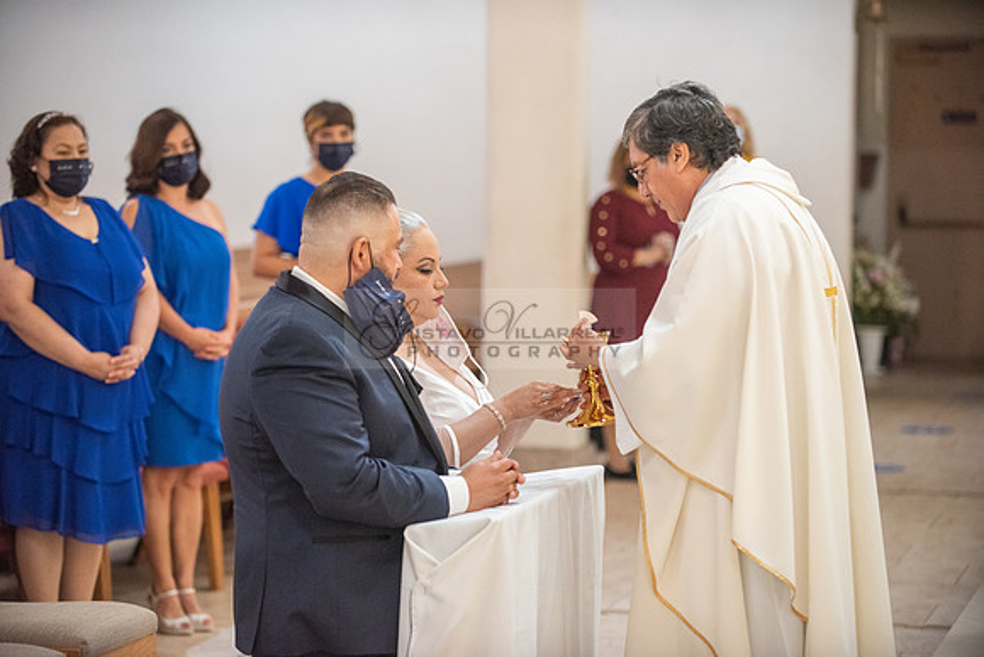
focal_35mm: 116
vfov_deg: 11.8
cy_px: 328
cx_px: 492
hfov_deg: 17.6
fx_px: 3171
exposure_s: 1/160
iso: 2000
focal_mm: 116
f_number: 2.8
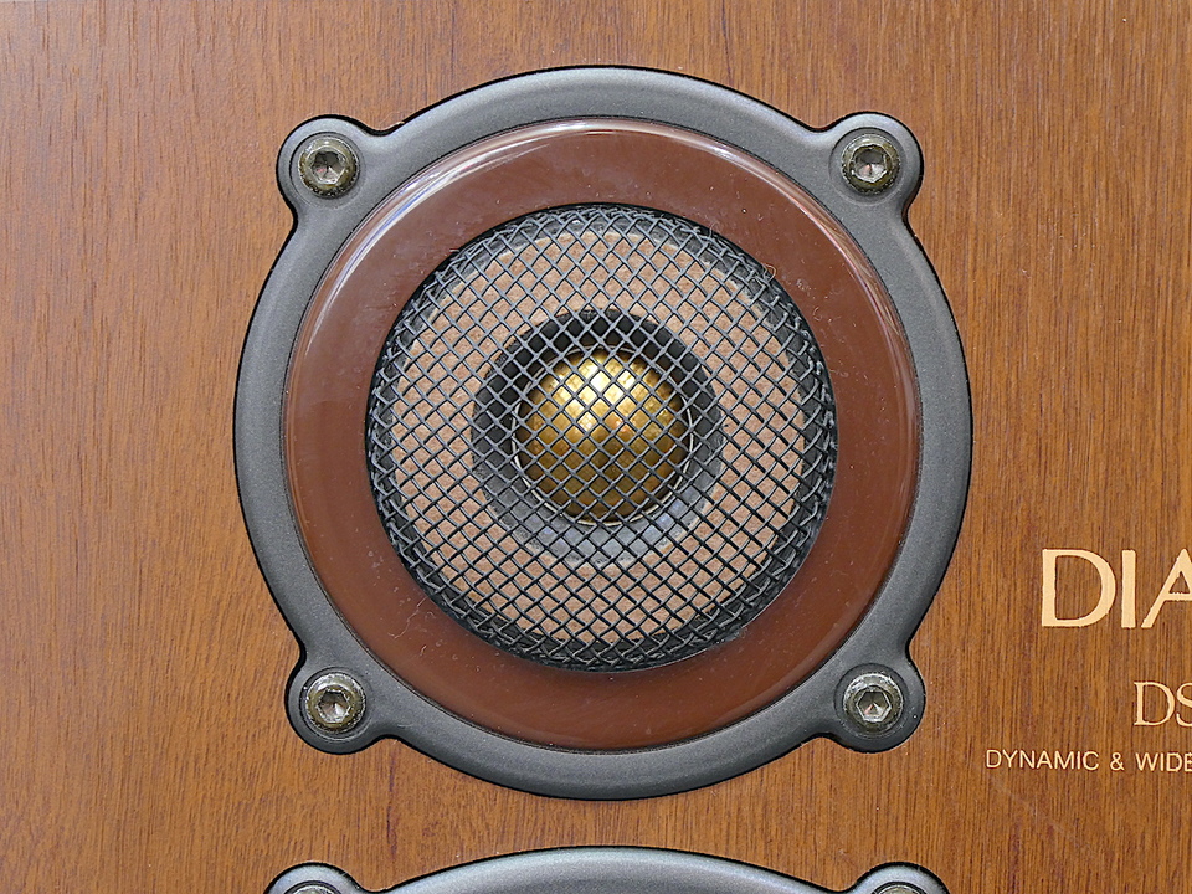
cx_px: 596
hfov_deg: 14.6
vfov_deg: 11.0
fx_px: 4649
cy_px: 447
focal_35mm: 135
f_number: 5.3
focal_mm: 24.2
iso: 200
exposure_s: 1/4
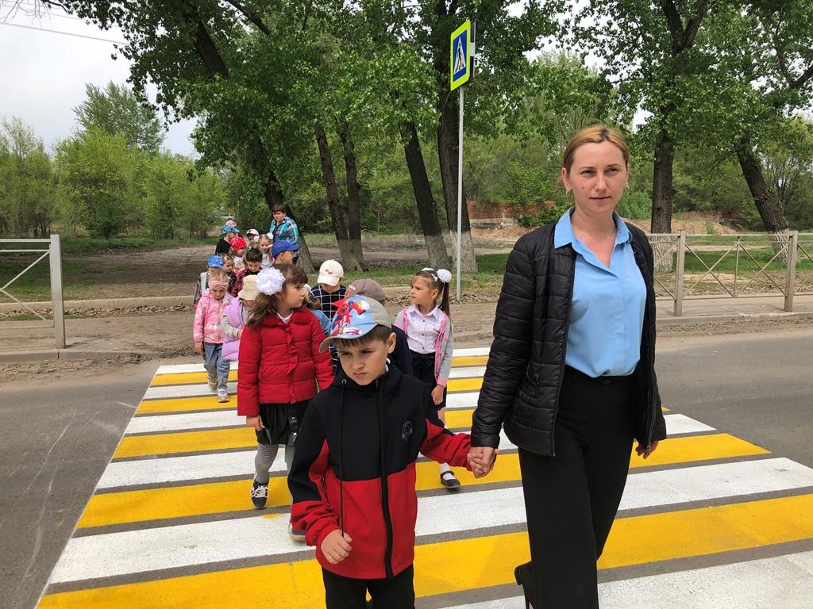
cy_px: 304
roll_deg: -0.1
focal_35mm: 28
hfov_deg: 63.4
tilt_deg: -8.2
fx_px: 658
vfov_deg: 49.7
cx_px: 406
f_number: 1.8
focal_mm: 3.99
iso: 20
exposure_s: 1/1091
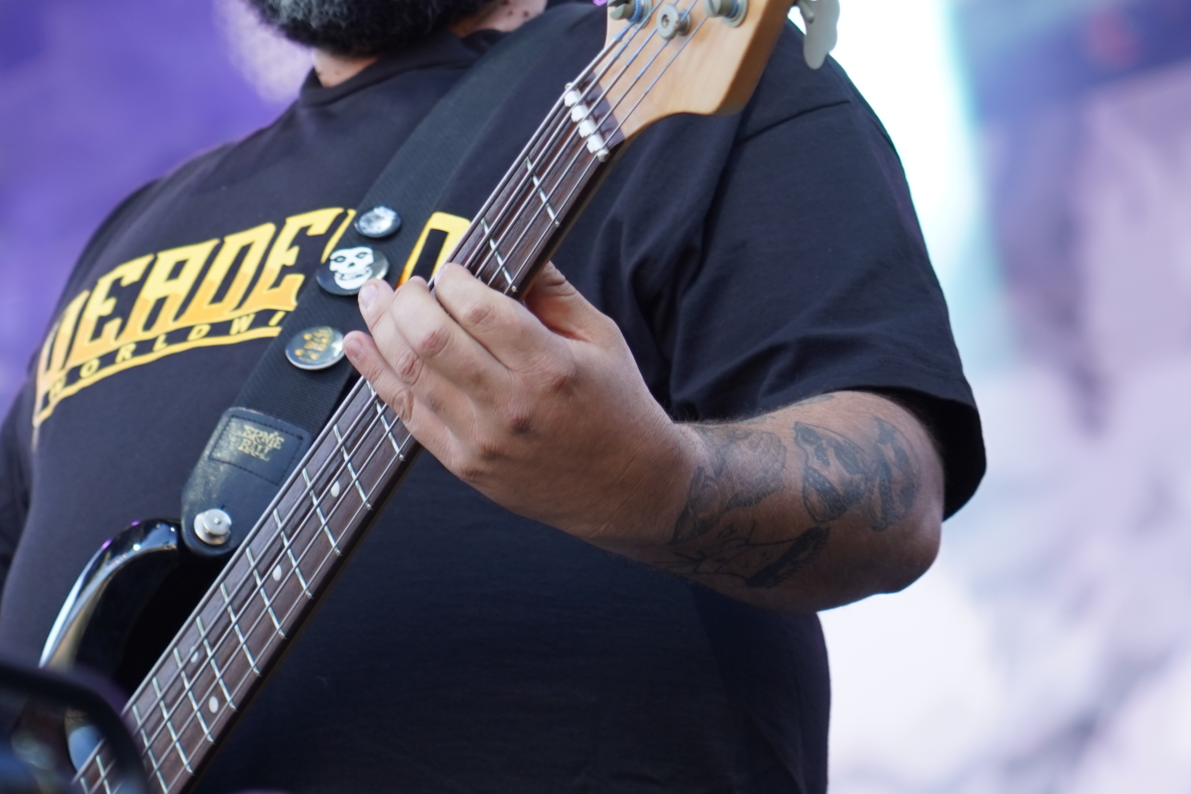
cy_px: 45
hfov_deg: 8.4
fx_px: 8105
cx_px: 324
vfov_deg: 5.6
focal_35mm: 245
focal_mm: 105
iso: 250
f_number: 4
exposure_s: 1/125
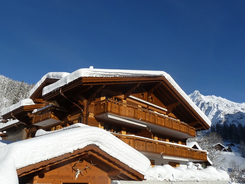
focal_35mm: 30
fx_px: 212
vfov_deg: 46.8
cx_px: 122
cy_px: 92
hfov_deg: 60.0
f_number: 5.6
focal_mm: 5
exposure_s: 1/500
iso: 80
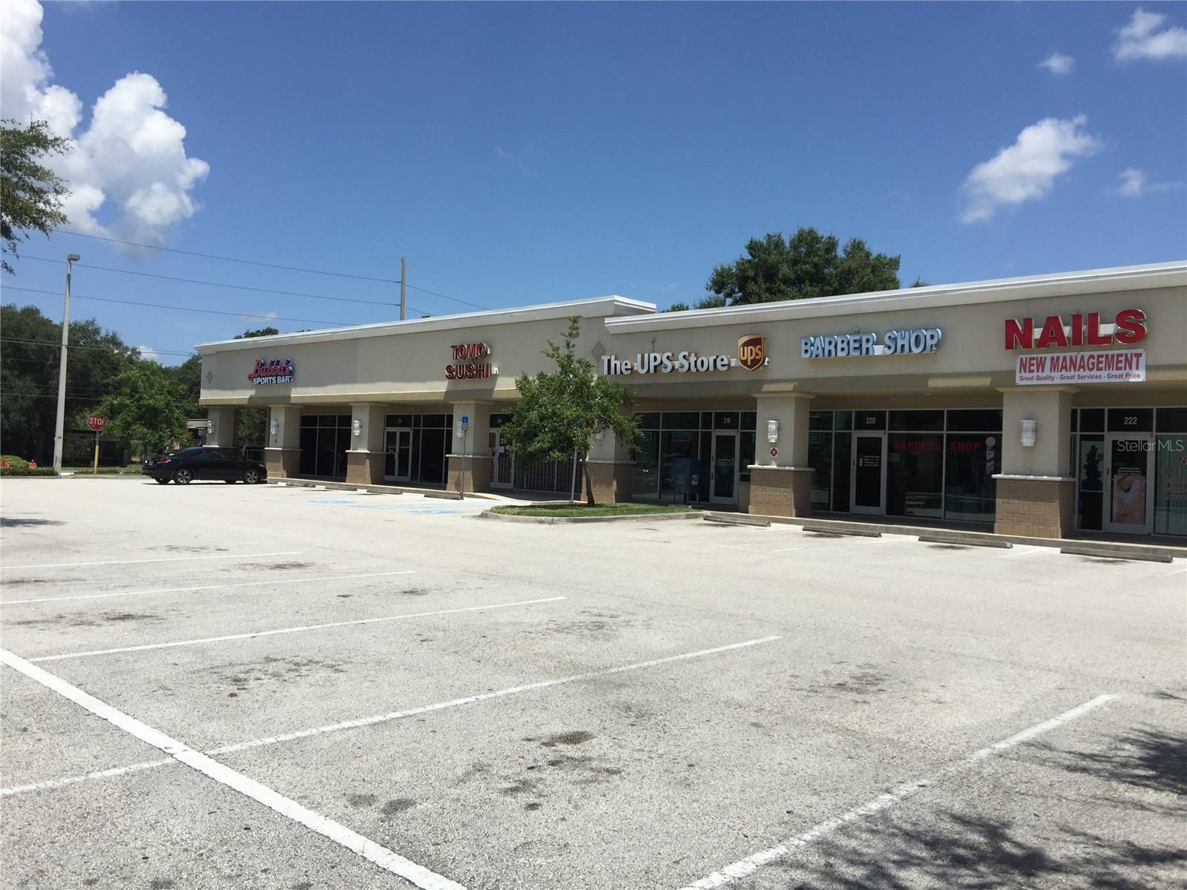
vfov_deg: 48.2
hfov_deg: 61.7
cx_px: 594
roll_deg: -3.2
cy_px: 445
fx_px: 994
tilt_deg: +2.7
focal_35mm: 29
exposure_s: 1/2825
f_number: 2.2
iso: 32
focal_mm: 4.15
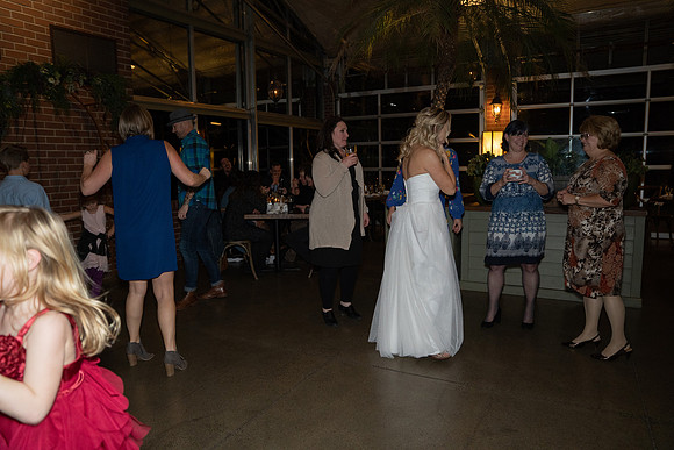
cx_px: 337
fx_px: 449
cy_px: 225
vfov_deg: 53.2
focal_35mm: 24
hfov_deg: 73.7
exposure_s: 1/250
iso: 2500
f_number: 2.8
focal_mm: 24
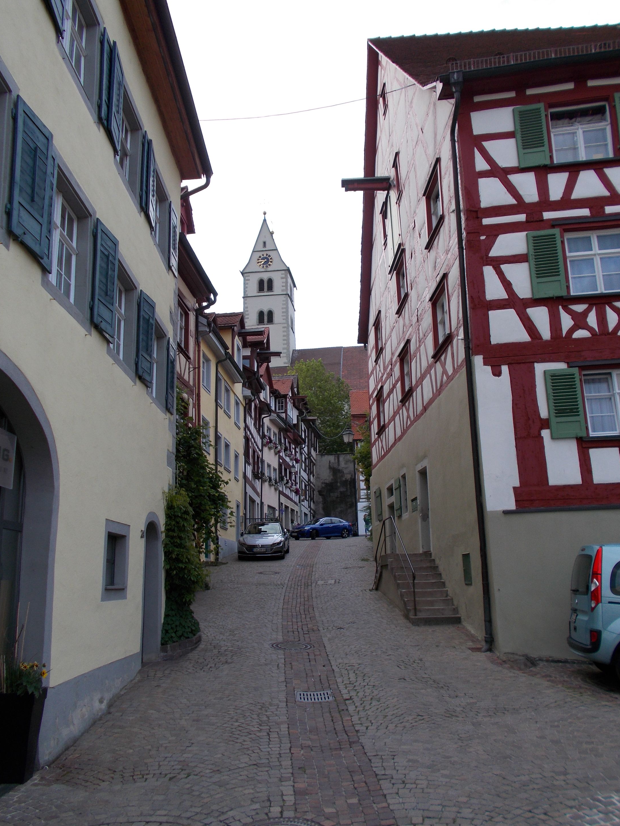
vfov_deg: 58.4
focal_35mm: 31
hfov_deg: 45.4
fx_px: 740
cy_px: 414
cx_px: 310
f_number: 3.4
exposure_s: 1/125
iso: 80
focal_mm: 5.3
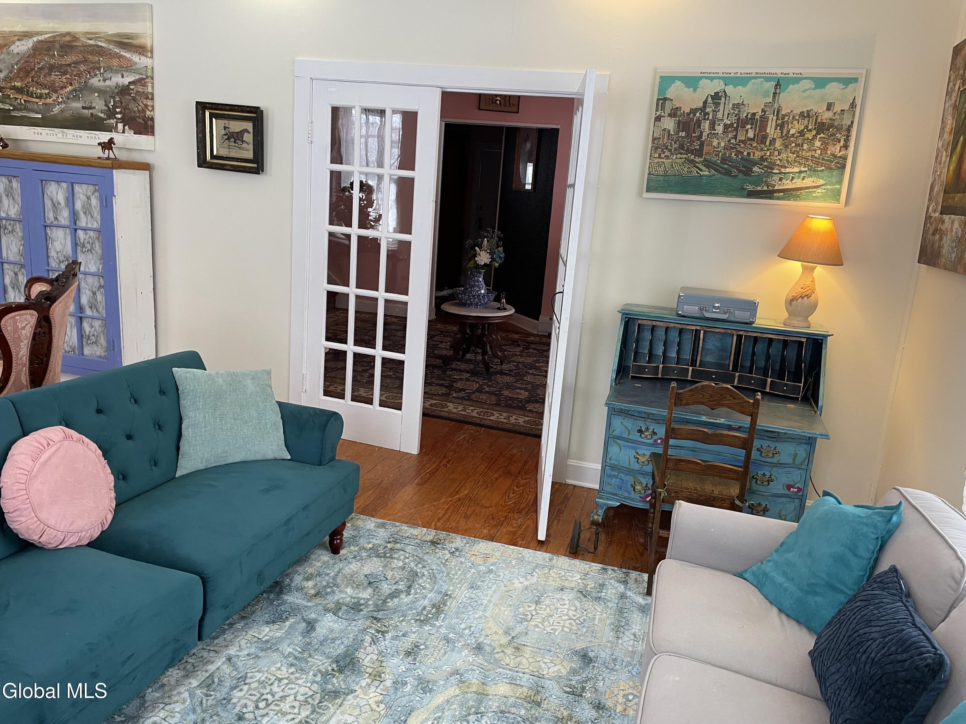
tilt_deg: -12.4
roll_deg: -4.7
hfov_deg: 67.3
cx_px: 483
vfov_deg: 53.1
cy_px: 362
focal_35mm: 26
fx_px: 726
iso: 100
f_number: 1.6
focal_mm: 4.2
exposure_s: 1/60
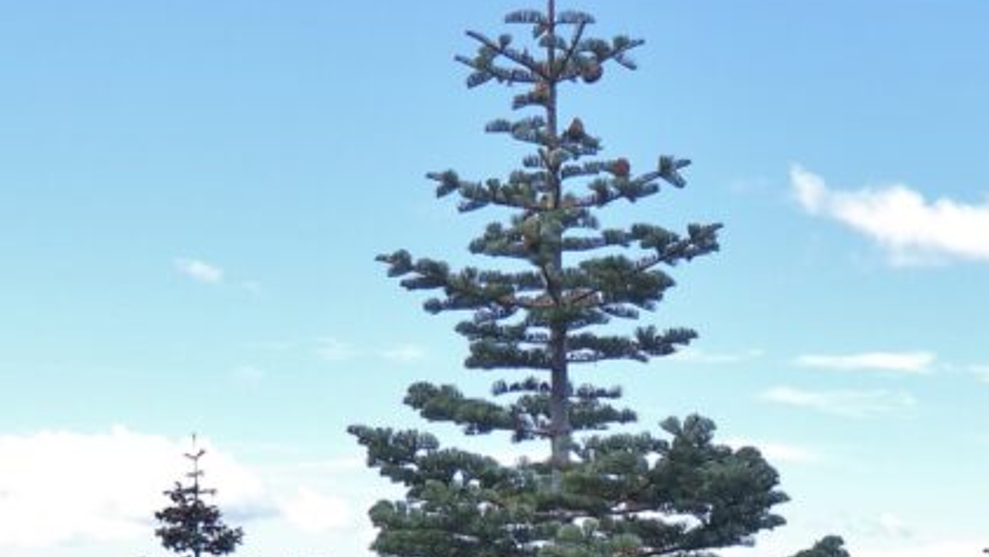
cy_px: 698
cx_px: 599
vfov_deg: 12.0
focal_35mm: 98
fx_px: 2570
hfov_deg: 21.7
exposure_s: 1/320
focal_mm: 6.7
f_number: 3.7
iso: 80
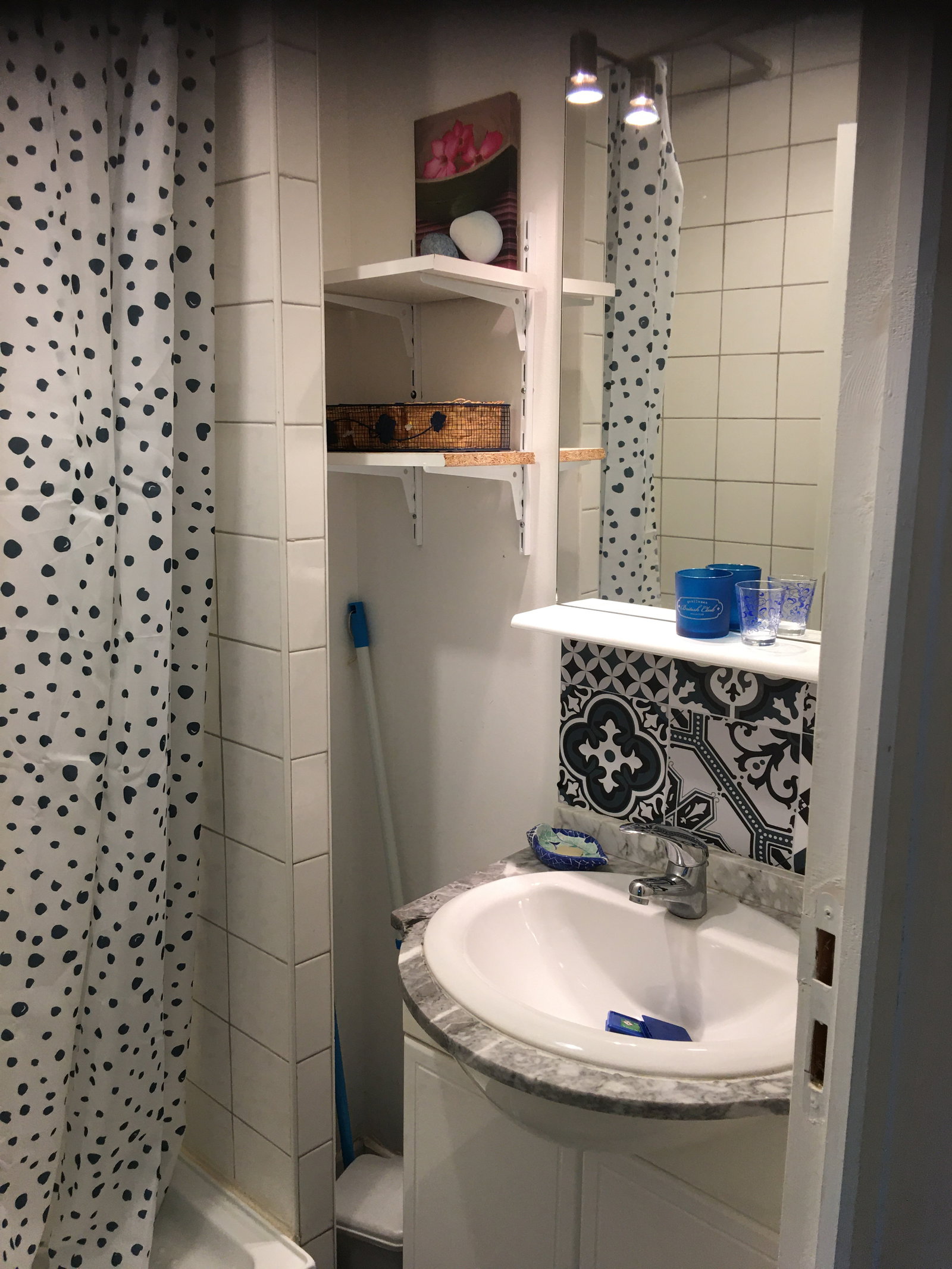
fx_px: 1063
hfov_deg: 48.2
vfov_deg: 61.7
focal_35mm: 29
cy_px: 634
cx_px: 476
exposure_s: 1/17
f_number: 2.2
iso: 40
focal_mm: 4.15
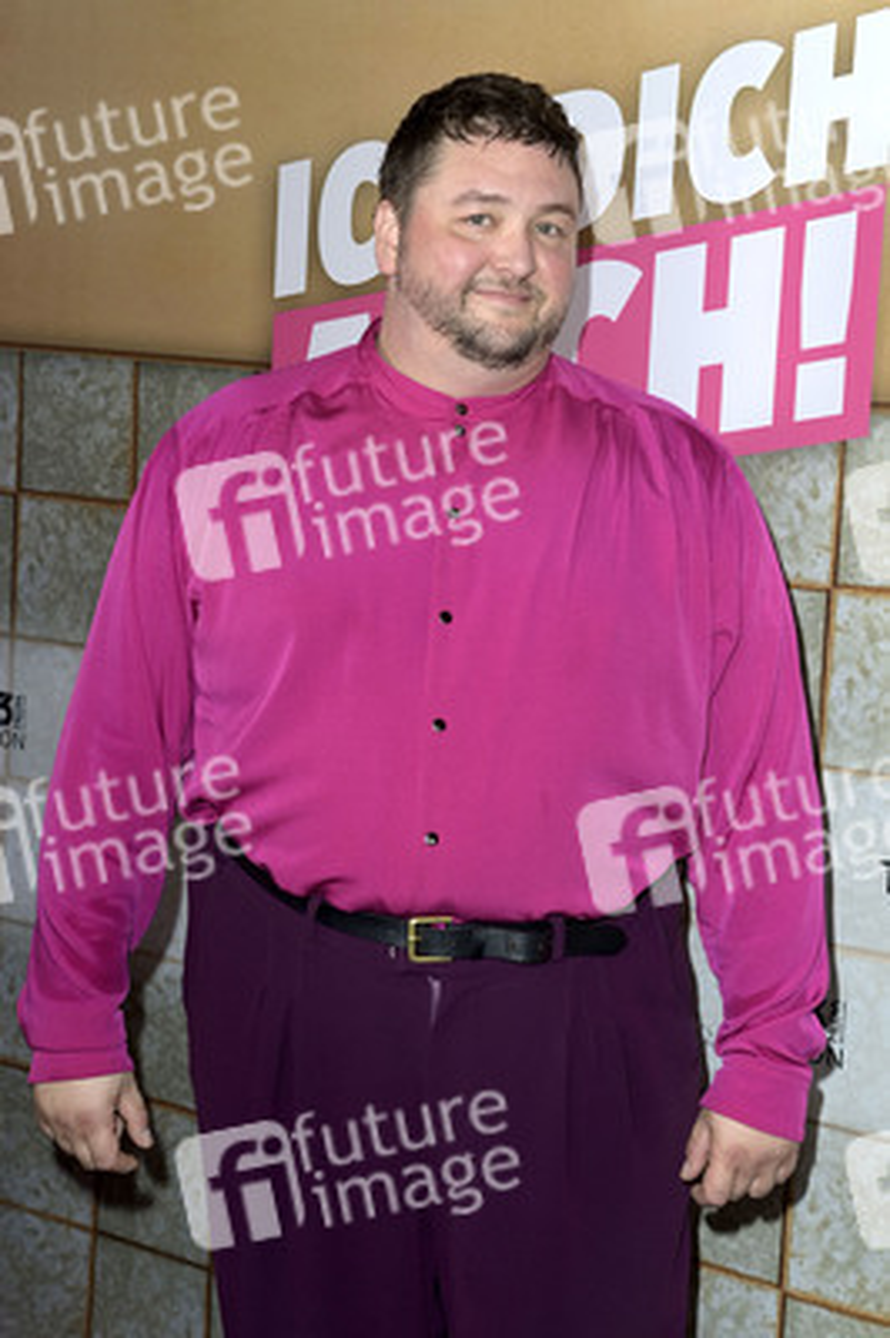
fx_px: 2043
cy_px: 669
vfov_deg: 36.3
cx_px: 445
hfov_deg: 24.6
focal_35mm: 55
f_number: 5
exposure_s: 1/125
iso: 500
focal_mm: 55
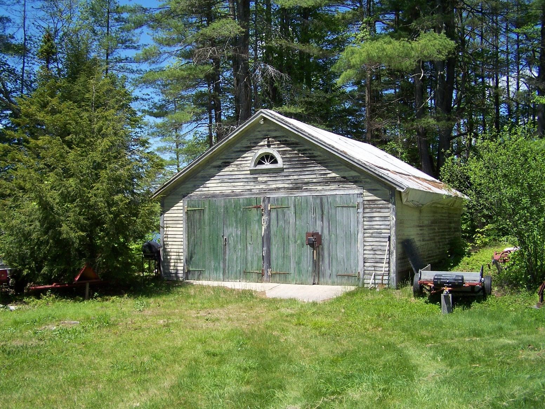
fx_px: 598
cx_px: 272
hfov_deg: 49.0
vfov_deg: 37.7
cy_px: 204
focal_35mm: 38
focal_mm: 6.3
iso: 80
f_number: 2.8
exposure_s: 1/1000
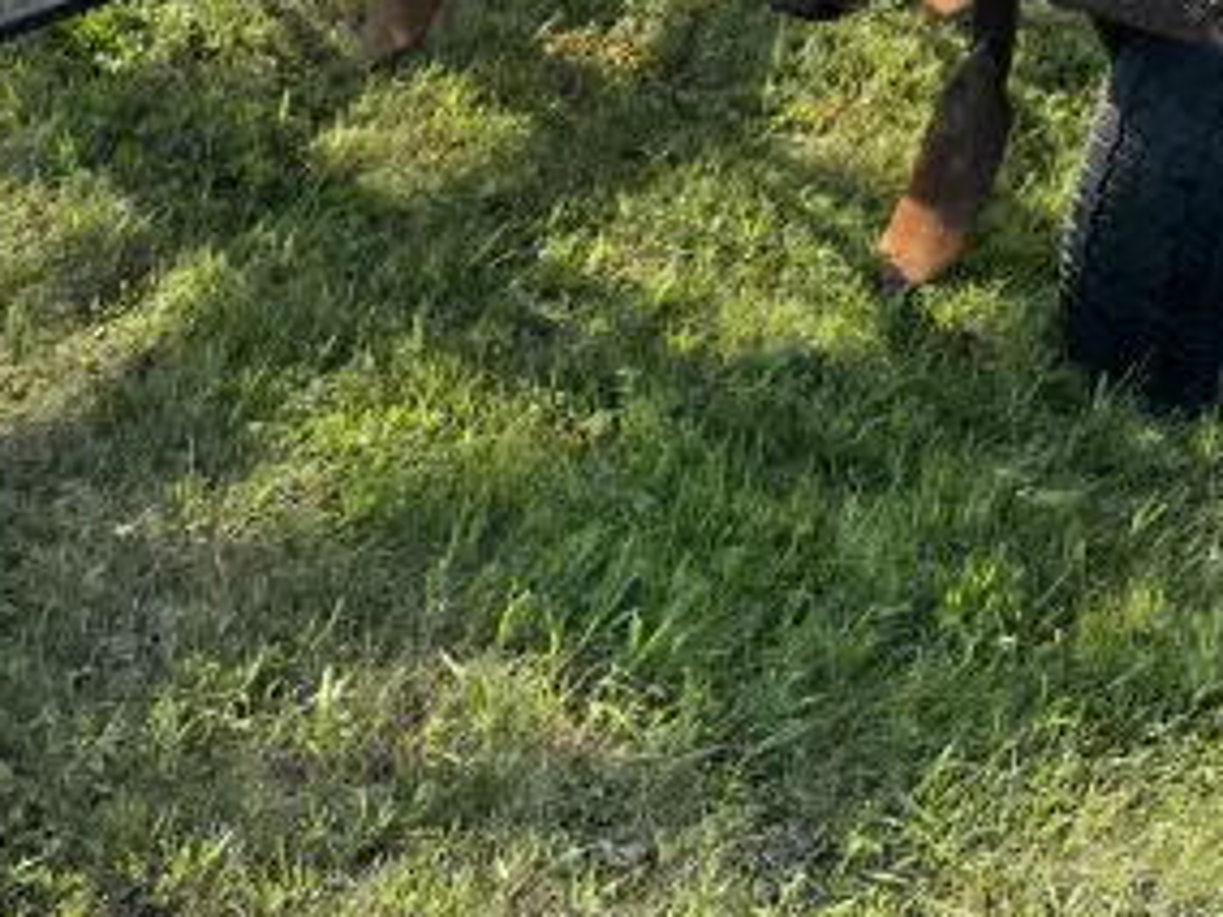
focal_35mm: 81
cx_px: 289
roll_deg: +0.5
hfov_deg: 23.8
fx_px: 2862
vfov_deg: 17.8
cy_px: 26
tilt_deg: -22.1
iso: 80
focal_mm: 6.86
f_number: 1.78
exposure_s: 1/1321
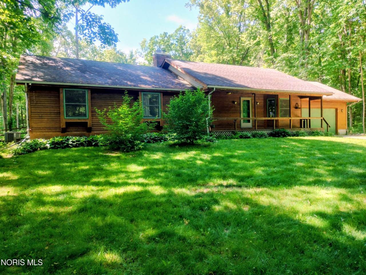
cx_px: 183
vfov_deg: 54.9
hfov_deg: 69.4
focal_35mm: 25
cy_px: 138
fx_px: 264
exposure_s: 1/238
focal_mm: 4.71
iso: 100
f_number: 1.7
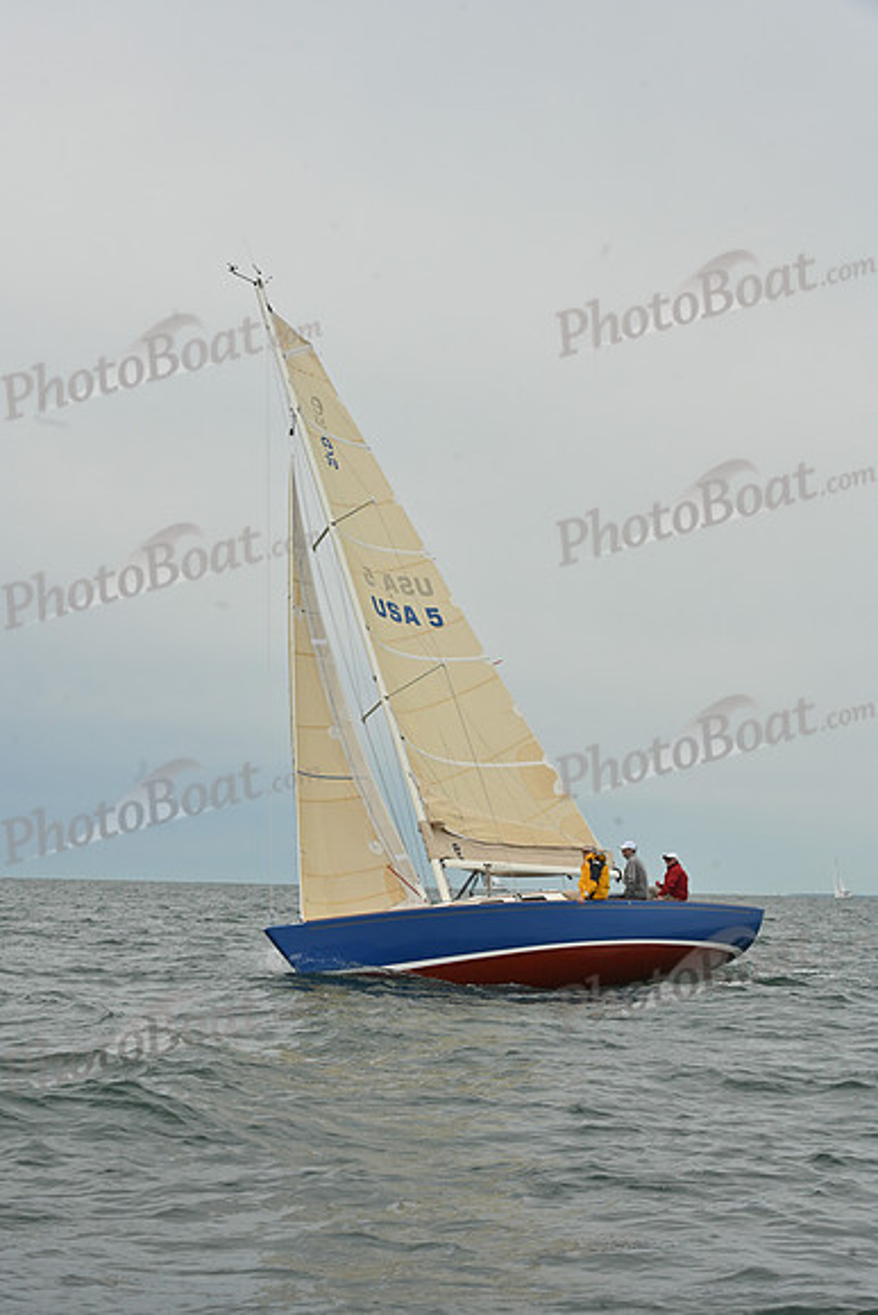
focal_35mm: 70
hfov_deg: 19.5
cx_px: 439
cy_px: 658
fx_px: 2559
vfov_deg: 28.8
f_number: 11
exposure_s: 1/1000
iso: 320
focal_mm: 70
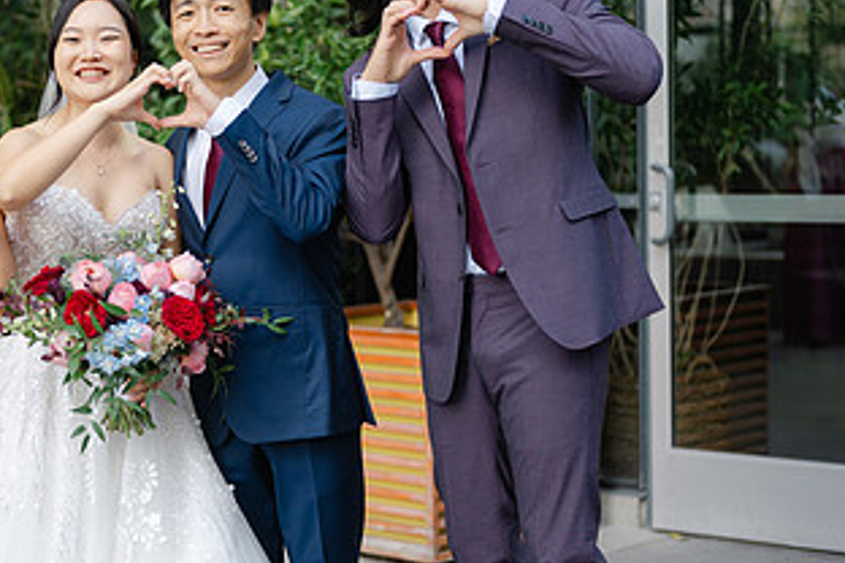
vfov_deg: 14.7
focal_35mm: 93
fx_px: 2183
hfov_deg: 21.7
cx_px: 181
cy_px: 334
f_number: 1.8
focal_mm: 50
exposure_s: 1/400
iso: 80
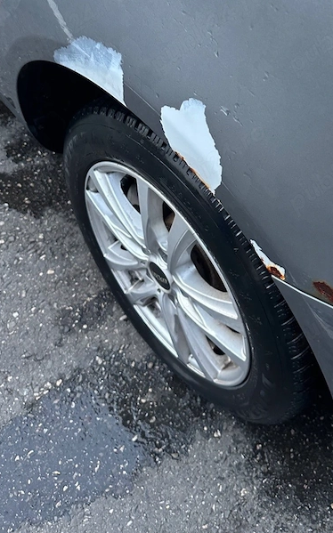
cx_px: 243
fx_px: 494
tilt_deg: -53.2
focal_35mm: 34
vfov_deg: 55.8
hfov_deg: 36.5
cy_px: 190
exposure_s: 1/50
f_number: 1.78
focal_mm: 6.86
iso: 320
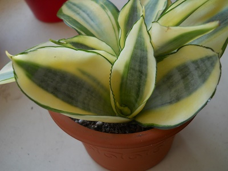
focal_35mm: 41
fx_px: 270
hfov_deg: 45.8
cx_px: 114
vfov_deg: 35.1
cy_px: 86
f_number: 3.1
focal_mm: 6.72
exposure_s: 1/30
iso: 80
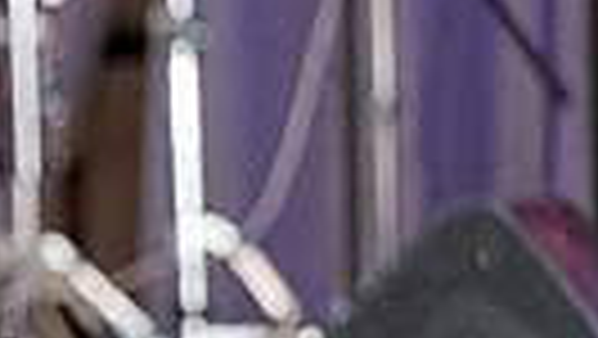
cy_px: 493
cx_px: -647
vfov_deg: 2.0
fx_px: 9821
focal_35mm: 619
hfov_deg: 3.5
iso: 1600
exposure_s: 1/200
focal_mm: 135
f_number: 3.2
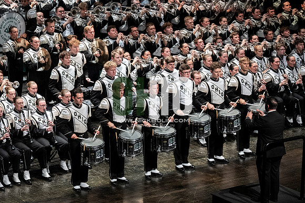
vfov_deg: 8.3
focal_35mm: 165
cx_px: 152
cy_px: 102
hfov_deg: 12.5
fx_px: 1397
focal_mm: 110
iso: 3200
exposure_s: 1/500
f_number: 4
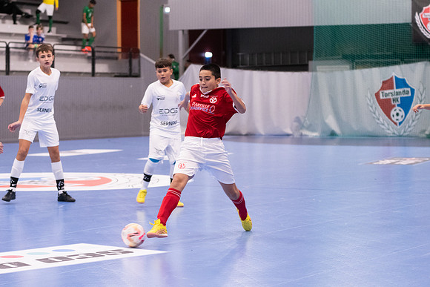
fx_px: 1398
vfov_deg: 11.7
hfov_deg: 17.5
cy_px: 144
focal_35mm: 117
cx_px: 215
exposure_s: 1/400
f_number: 3.2
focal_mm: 78
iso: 4500
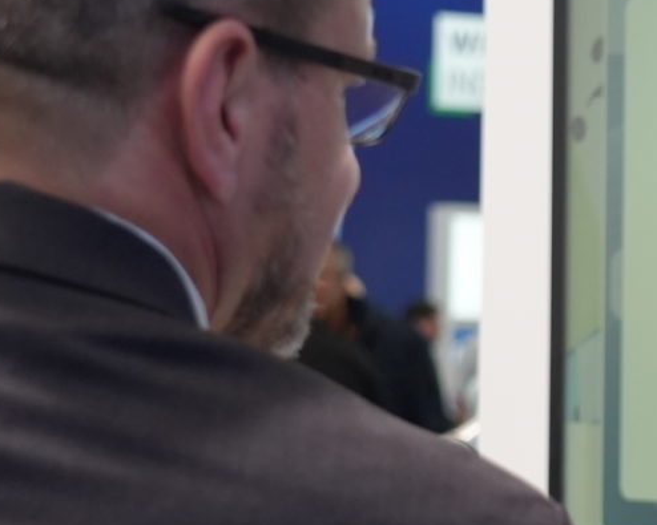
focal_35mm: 214
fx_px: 4160
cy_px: 328
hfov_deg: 8.9
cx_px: 855
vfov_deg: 7.2
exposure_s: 1/160
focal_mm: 44
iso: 800
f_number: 4
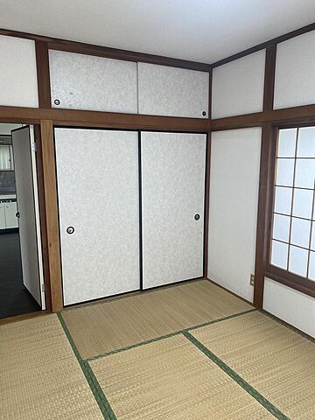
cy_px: 210
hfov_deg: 53.1
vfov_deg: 67.3
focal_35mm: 26
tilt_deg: -8.0
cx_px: 158
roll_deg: -1.0
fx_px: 315
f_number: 1.8
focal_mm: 4.25
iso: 80
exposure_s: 1/121
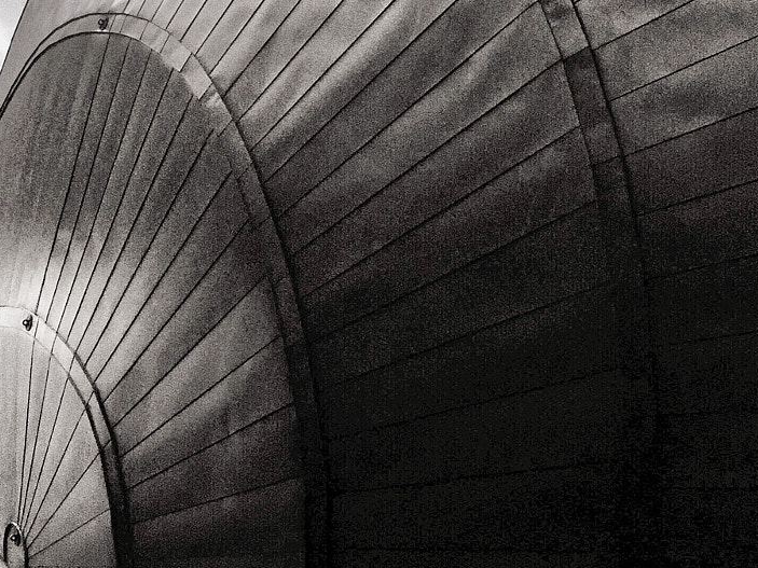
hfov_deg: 29.2
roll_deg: -35.1
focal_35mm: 66
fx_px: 1445
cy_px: 43
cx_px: 254
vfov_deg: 21.7
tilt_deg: +15.5
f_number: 2.2
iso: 32
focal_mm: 4.15
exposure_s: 1/4950
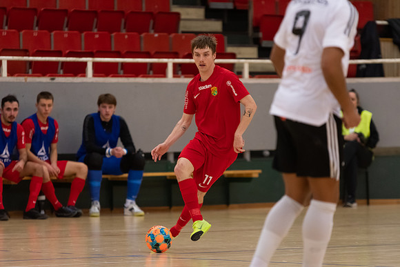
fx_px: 3090
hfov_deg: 7.4
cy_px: 134
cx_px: 200
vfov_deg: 4.9
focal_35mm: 278
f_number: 3.2
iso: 1250
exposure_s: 1/800
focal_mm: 185
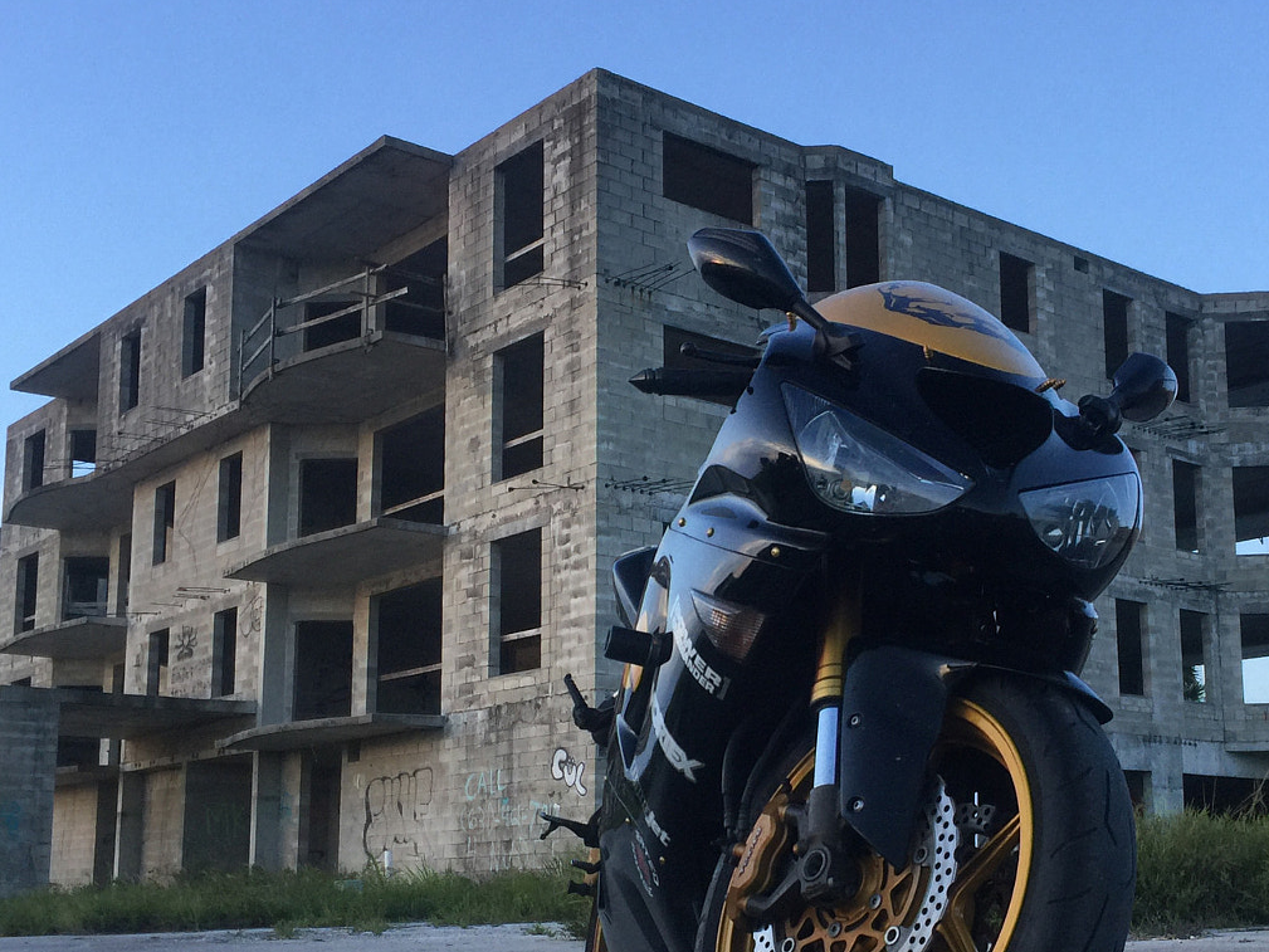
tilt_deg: +8.7
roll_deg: -1.0
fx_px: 1687
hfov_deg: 41.0
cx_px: 785
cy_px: 629
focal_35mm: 46
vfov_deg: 31.3
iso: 40
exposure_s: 1/40
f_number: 2.2
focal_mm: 4.15
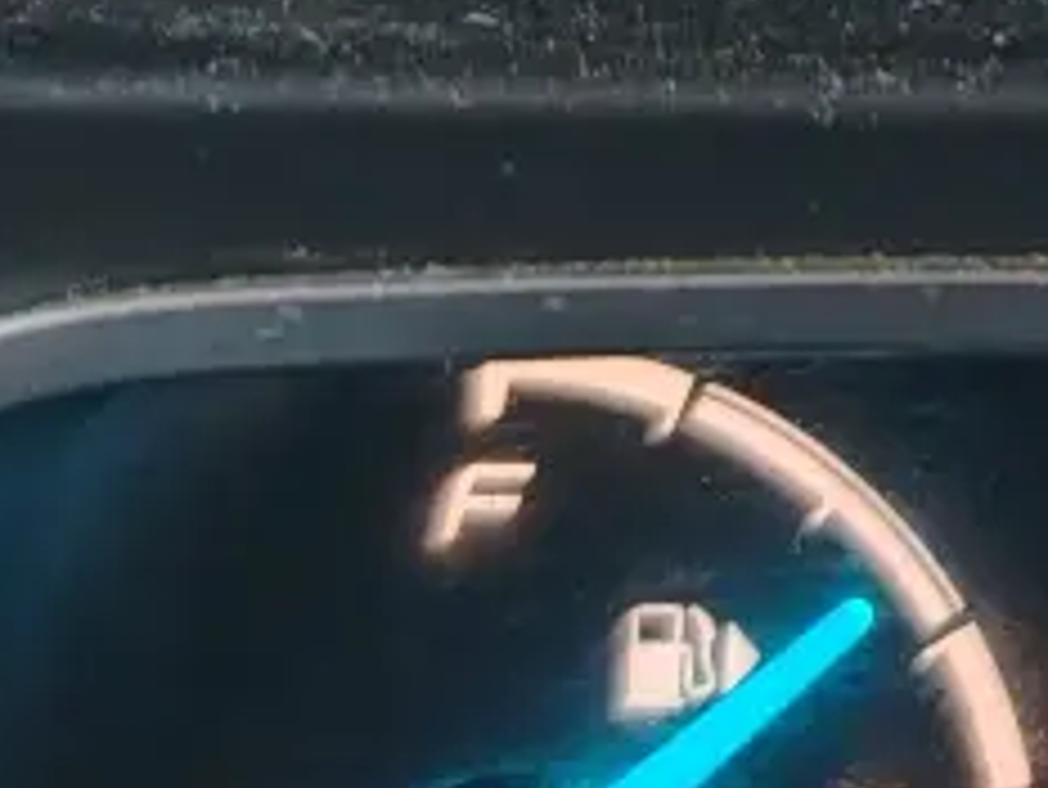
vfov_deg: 10.5
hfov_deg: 12.8
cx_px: 2172
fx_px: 3998
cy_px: -716
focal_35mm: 132
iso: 325
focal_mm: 5.25
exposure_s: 1/24
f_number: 1.75
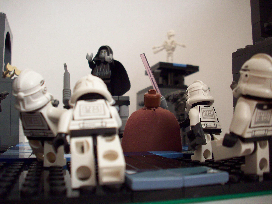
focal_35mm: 37
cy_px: 102
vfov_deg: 38.7
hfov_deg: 50.1
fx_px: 291
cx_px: 136
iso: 160
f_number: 2.8
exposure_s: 1/20.5
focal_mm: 6.2
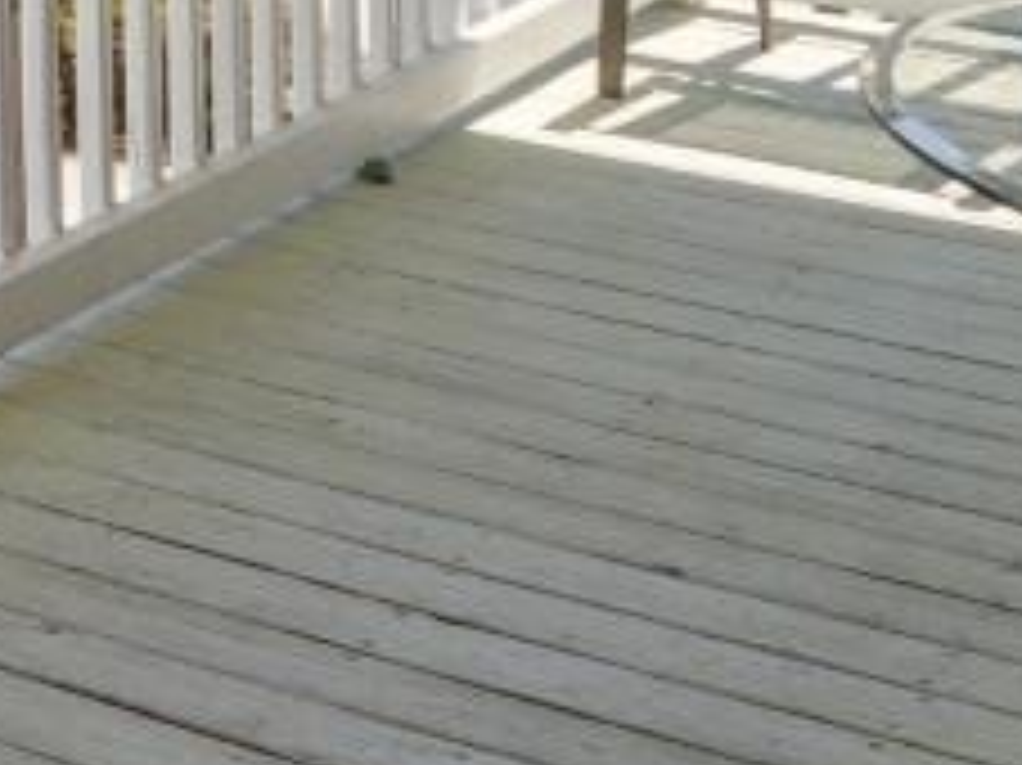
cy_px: -752
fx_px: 3039
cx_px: -1355
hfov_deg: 14.0
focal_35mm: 103
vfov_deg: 12.6
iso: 100
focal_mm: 10
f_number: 6.3
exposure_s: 1/160
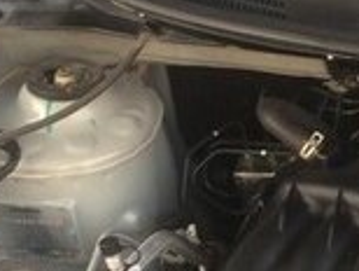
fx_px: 1288
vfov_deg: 11.8
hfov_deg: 14.0
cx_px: 660
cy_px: 307
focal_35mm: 124
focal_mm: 4.15
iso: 50
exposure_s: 1/50
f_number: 2.2
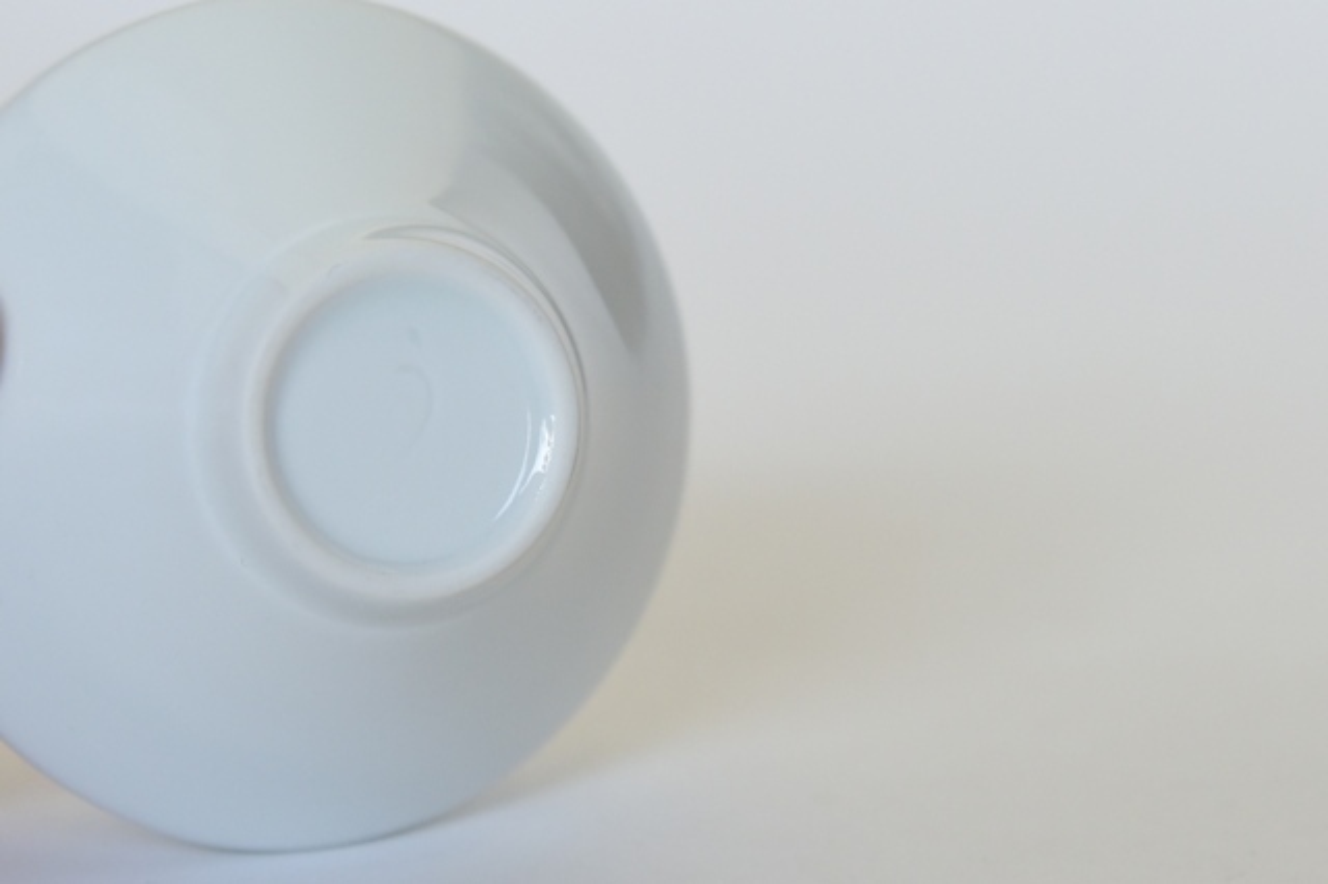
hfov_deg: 28.9
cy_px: 442
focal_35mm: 70
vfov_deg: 19.4
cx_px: 664
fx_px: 2581
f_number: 4.5
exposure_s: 1/500
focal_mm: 70
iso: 1000
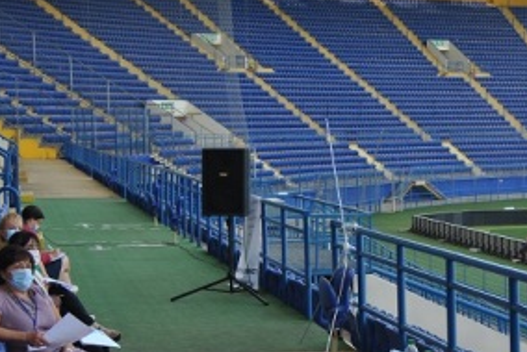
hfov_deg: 22.8
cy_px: 246
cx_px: 408
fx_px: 1290
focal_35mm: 88
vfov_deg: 15.5
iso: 140
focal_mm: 26
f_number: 5.6
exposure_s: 1/125
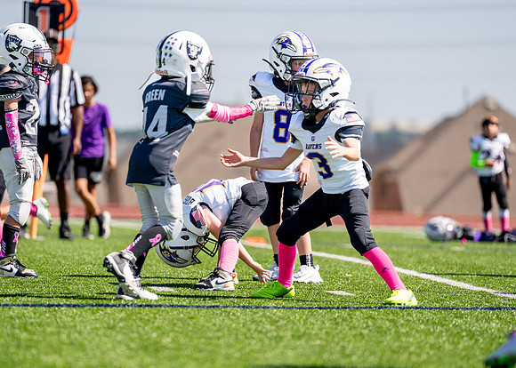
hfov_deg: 8.1
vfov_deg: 5.8
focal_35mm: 249
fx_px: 3652
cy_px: 215
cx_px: 220
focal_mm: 200
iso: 250
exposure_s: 1/5000
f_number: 2.8
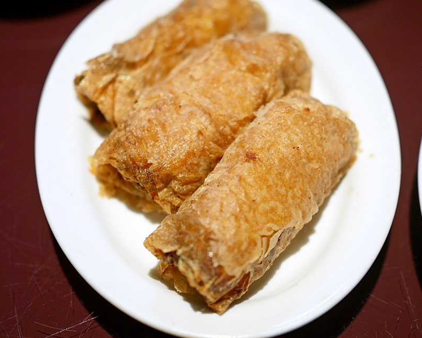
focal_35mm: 61
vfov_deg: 25.0
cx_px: 244
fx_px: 762
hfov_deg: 30.9
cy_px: 142
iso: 200
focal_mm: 25
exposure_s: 1/500
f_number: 1.8
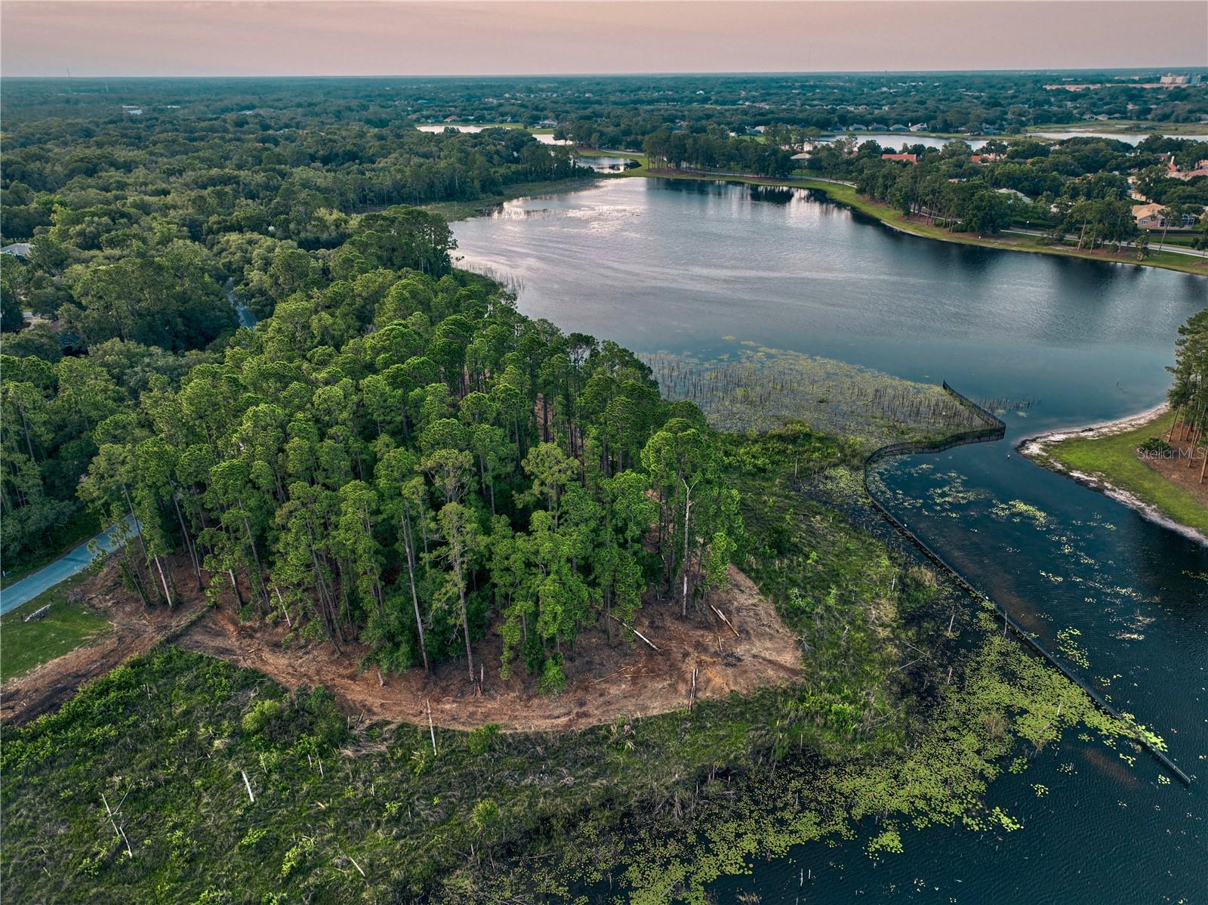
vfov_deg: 56.8
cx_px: 604
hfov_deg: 71.6
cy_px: 452
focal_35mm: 24
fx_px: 837
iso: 400
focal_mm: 12.29
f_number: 2.8
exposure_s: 1/120
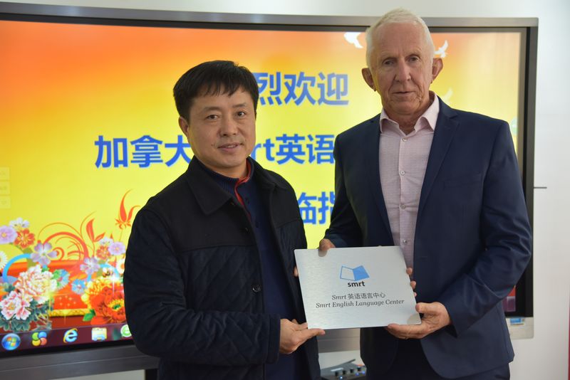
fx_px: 792
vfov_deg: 27.0
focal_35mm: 50
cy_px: 190
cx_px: 285
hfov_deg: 39.6
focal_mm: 50
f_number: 4
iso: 1250
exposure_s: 1/60
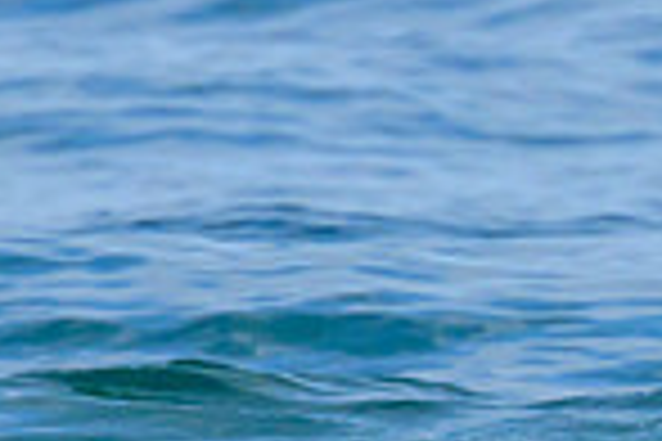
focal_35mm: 3586
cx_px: 978
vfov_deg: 0.4
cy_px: 491
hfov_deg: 0.6
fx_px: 65937
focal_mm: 660
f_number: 11
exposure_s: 1/1600
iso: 1000
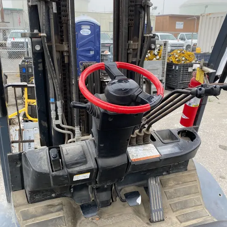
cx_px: 114
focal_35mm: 31
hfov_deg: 52.5
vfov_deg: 52.5
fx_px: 230
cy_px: 110
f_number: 1.8
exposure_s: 1/196
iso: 32
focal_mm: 4.25
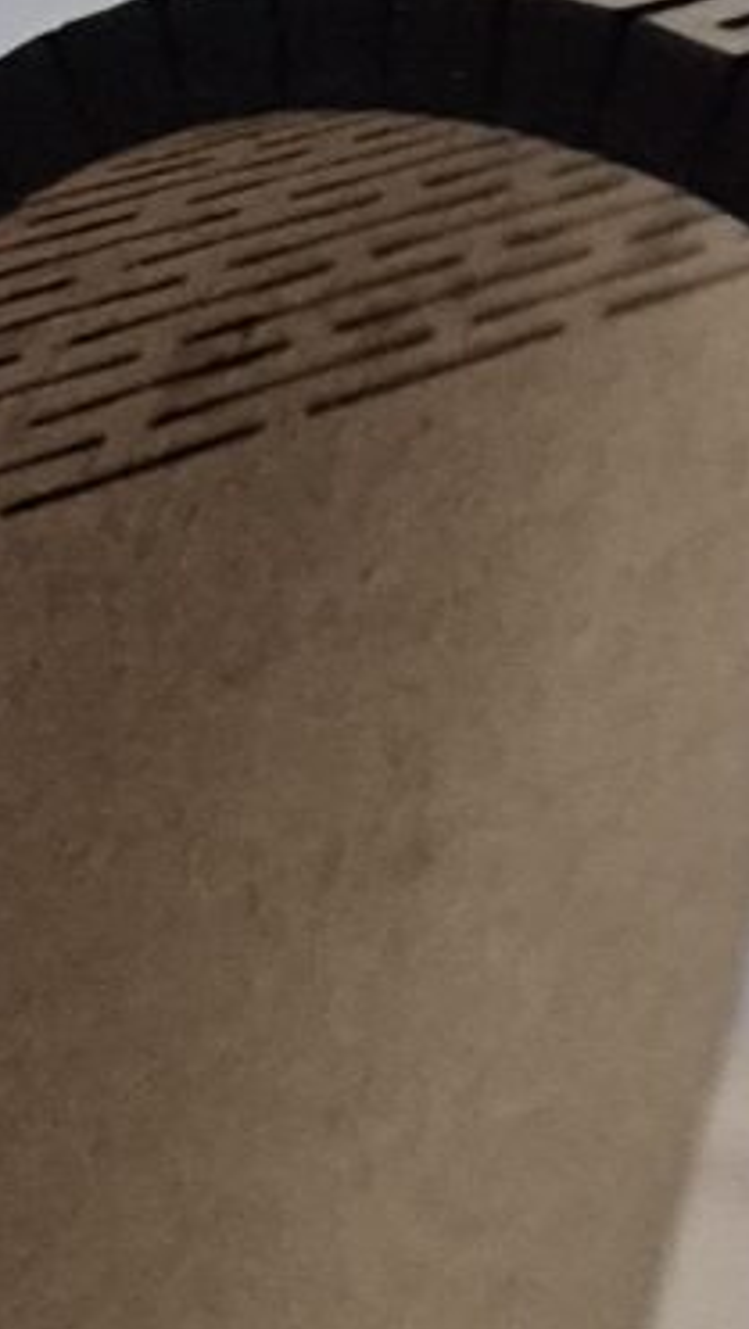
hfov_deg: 6.8
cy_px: 498
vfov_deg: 12.4
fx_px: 6101
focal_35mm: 173
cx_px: 1390
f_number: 1.8
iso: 1600
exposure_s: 1/50
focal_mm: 5.4
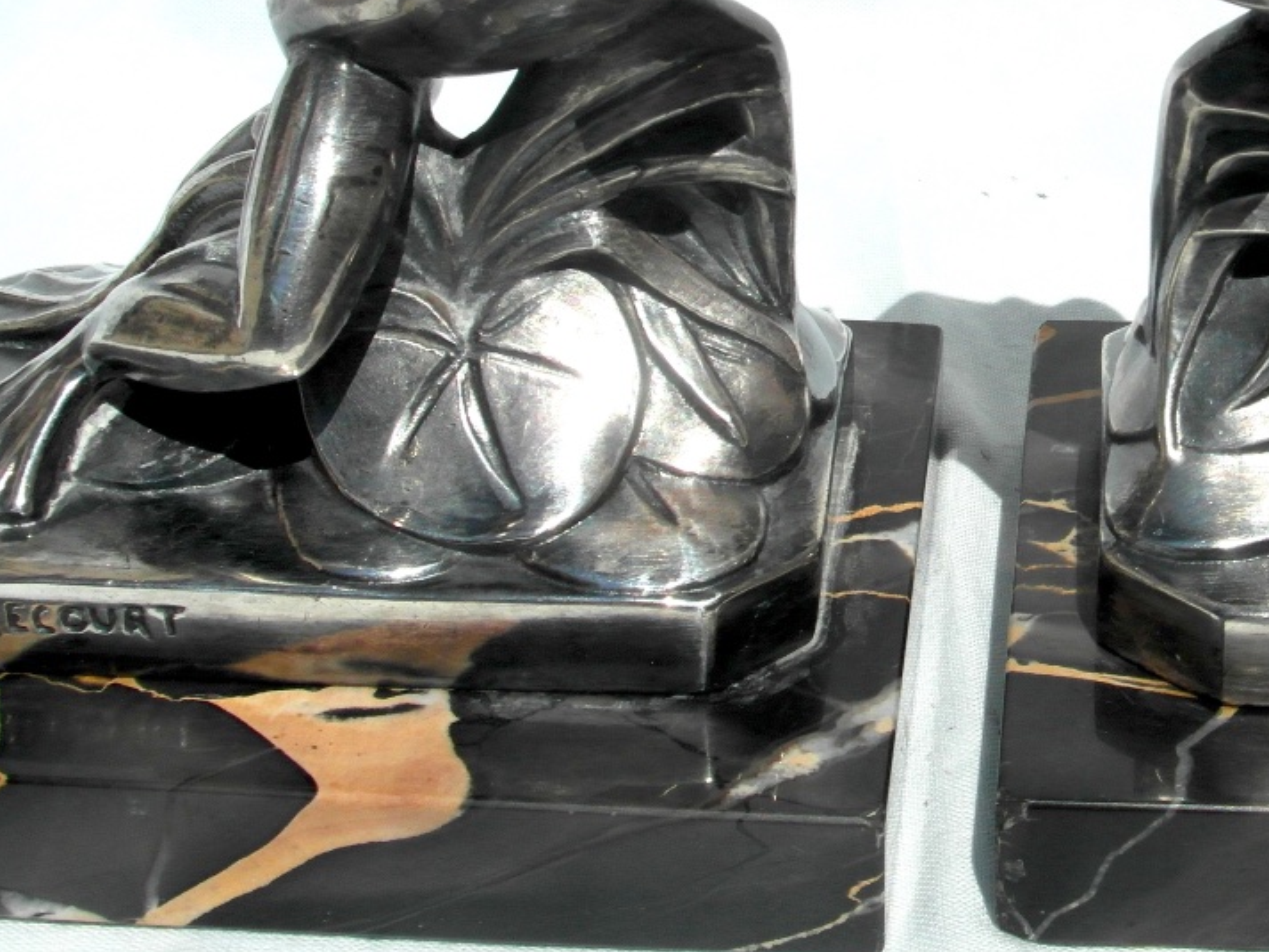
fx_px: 2530
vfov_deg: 21.1
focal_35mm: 69
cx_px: 1061
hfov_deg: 27.5
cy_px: 231
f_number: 5.8
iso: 80
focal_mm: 6.8
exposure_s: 1/1000
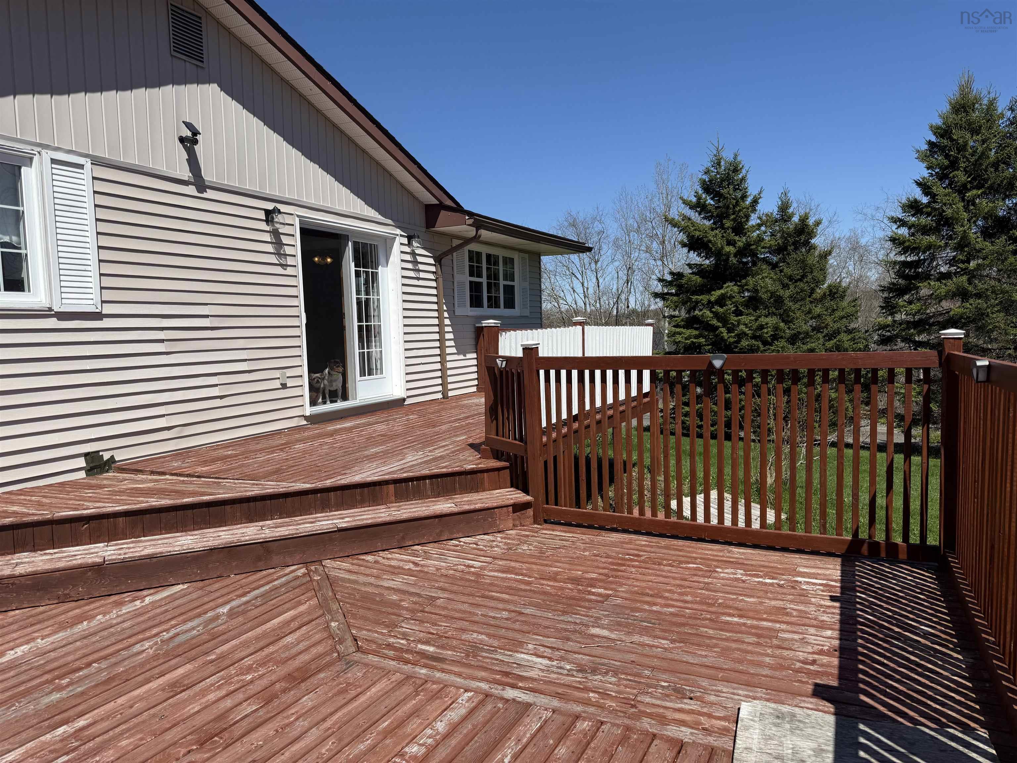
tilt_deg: -3.7
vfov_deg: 56.8
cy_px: 382
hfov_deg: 71.6
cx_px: 508
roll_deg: +1.6
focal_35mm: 24
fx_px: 705
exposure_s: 1/6711
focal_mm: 6.76
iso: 80
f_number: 1.78
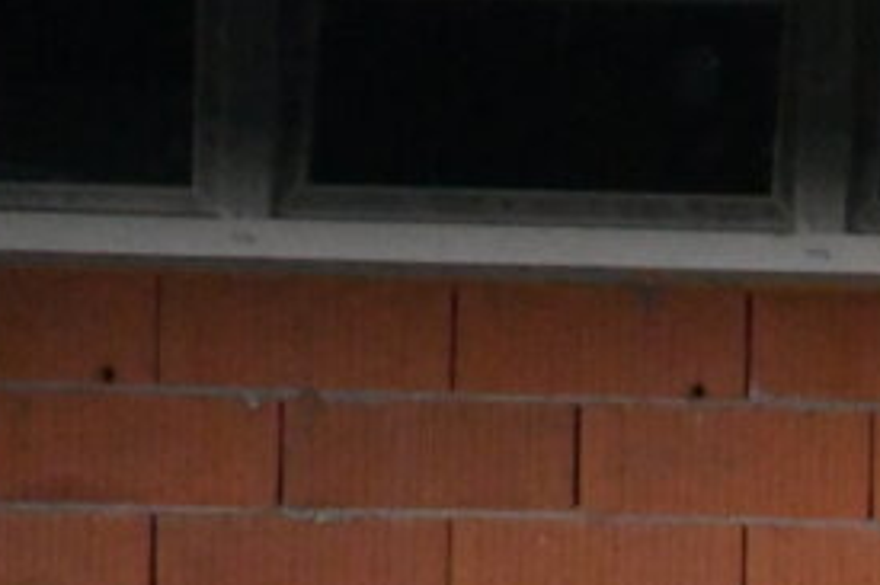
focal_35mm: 2237
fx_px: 54647
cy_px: 830
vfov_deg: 0.6
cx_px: 1594
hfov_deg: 0.9
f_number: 6.3
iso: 18000
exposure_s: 1/640
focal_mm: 400
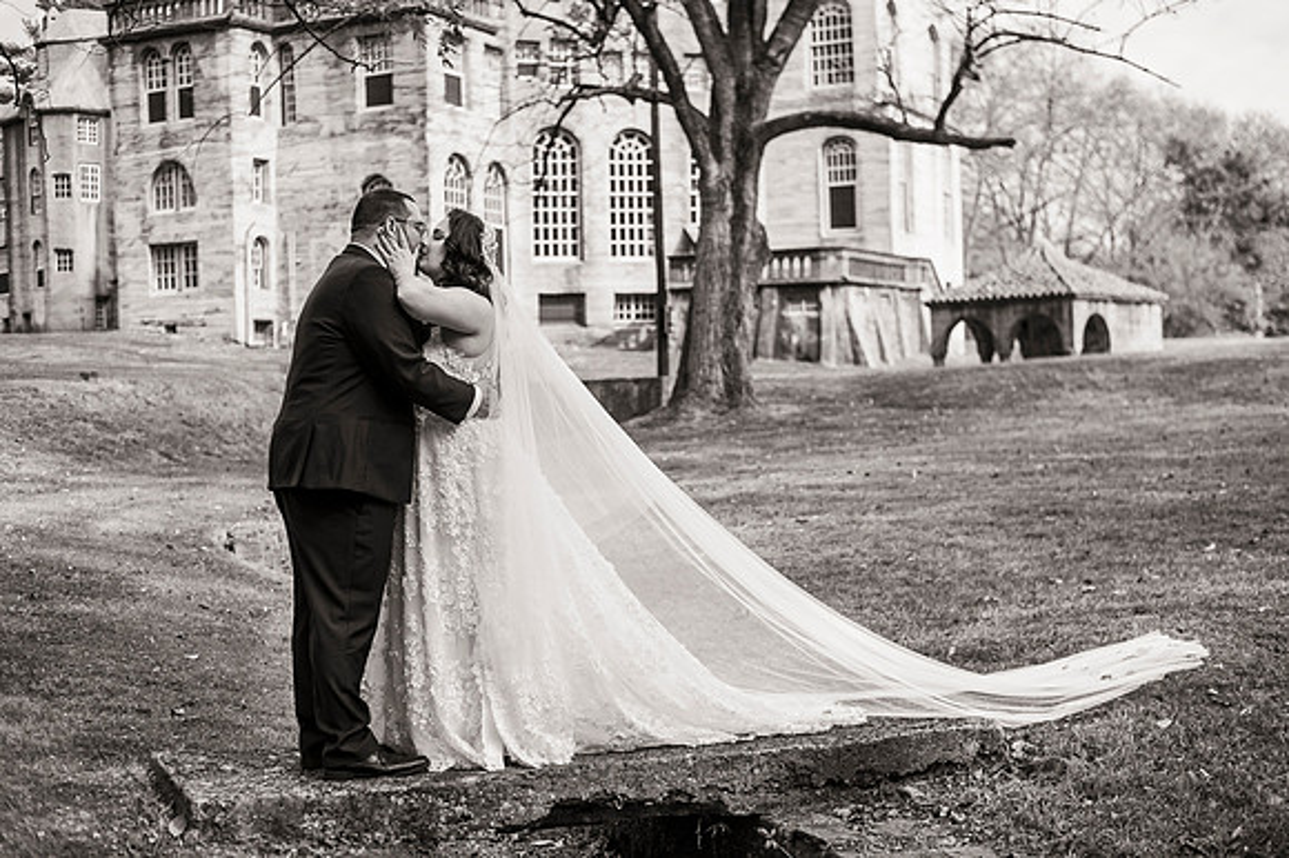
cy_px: 429
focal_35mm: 50
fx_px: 1789
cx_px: 644
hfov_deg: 39.6
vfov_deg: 27.0
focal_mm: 50
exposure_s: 1/5000
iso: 400
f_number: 2.8
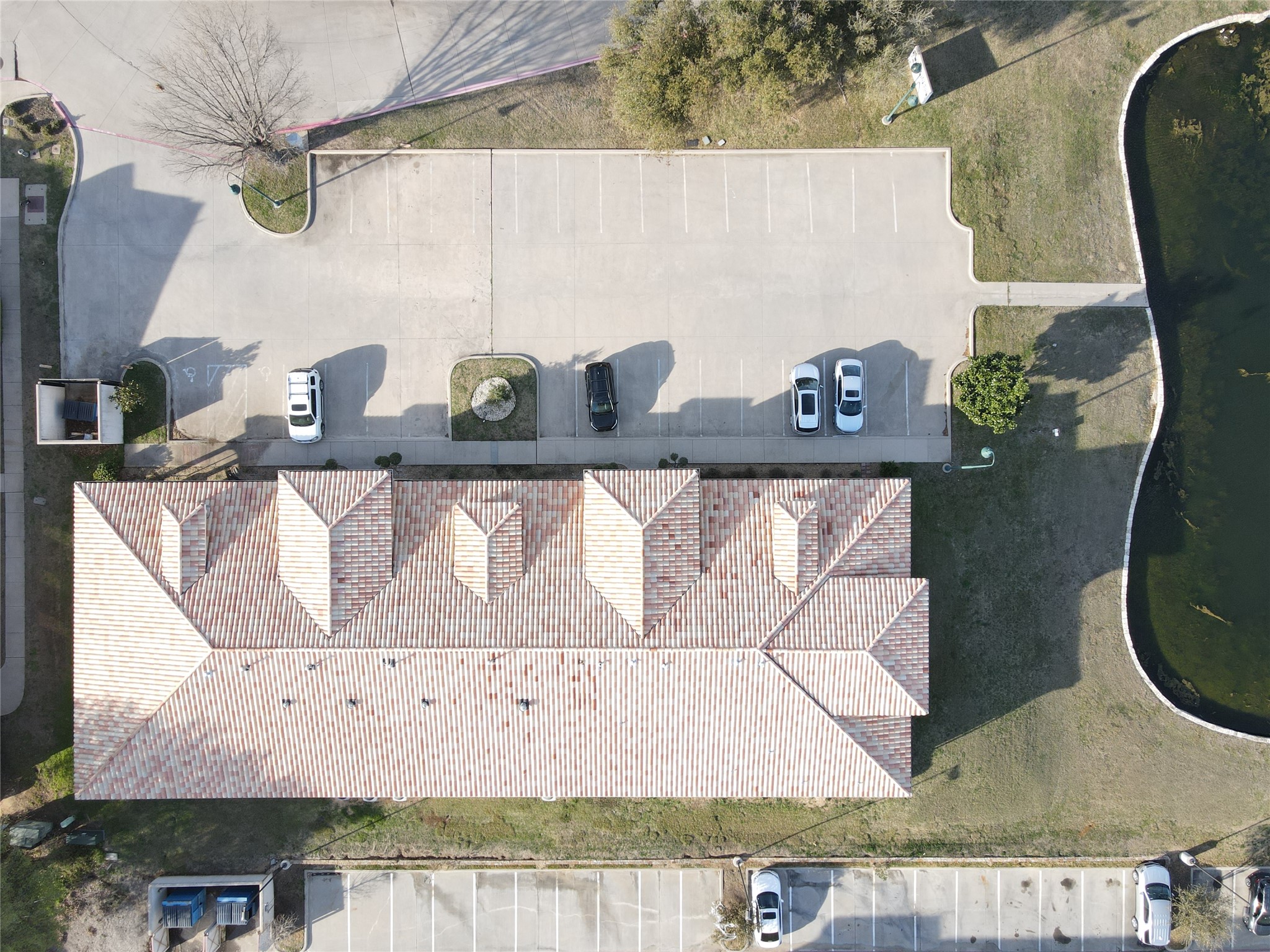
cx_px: 635
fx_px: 881
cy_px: 476
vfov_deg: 56.8
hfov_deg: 71.6
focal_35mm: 24
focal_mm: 4.5
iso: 100
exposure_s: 1/160
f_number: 2.8
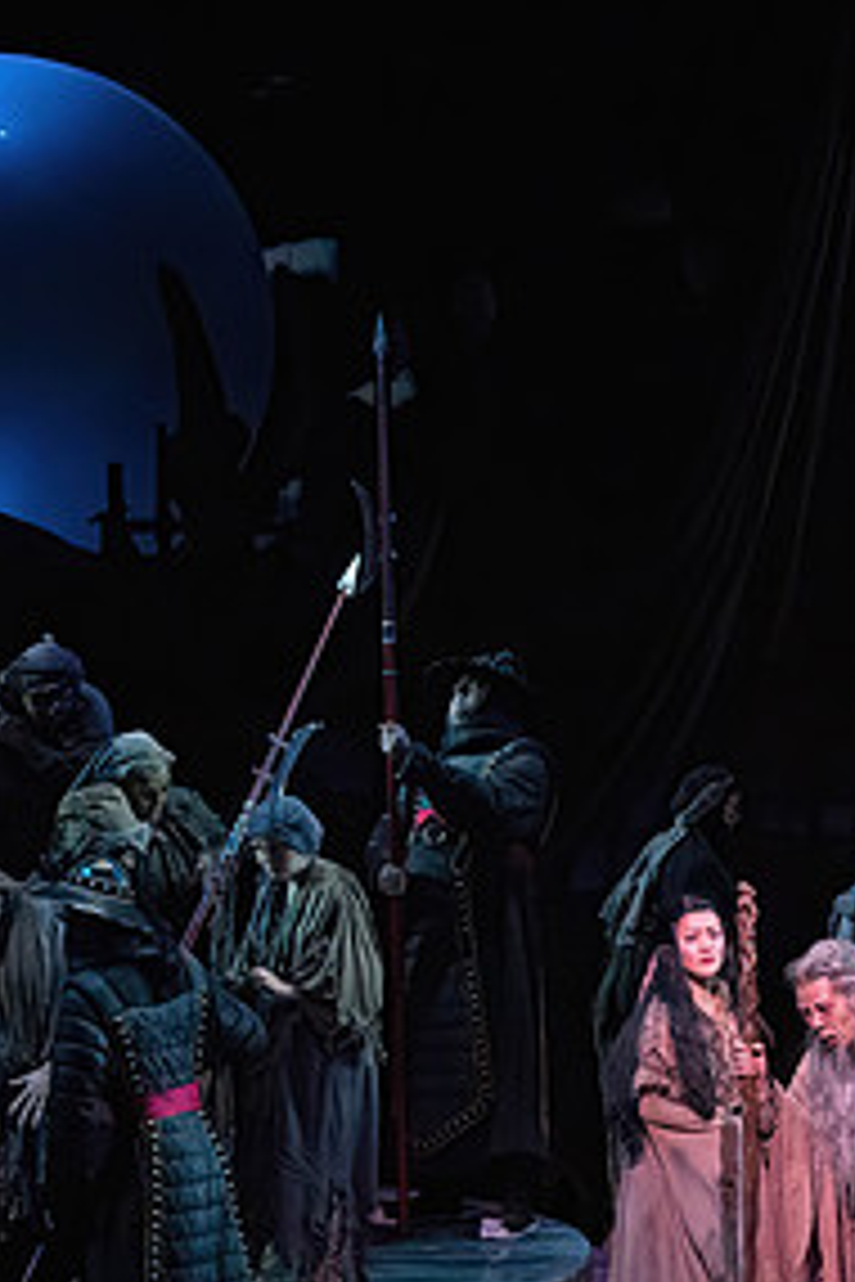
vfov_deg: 8.2
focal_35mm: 252
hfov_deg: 5.5
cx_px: 572
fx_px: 8977
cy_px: 830
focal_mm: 124
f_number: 10
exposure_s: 1/320
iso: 20000
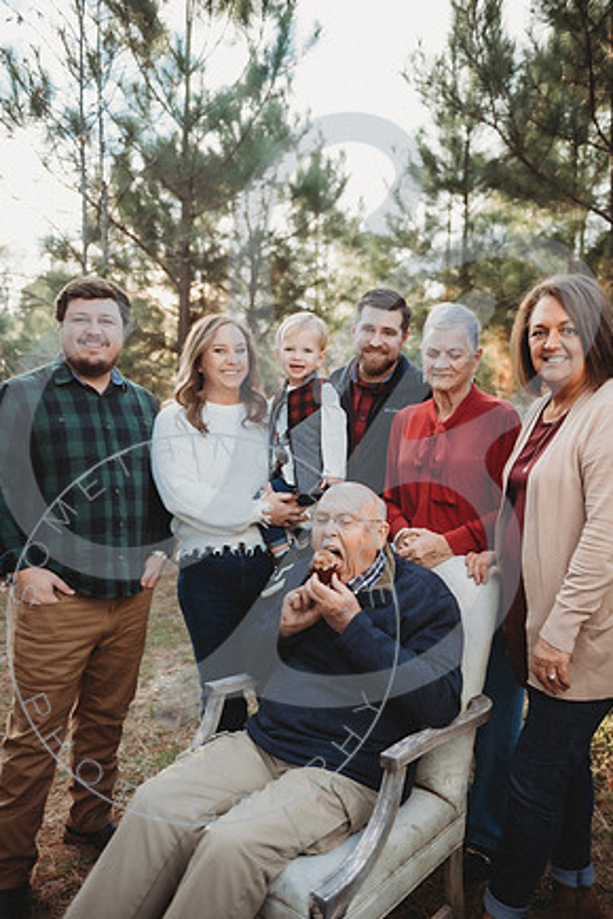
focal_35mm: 30
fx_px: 766
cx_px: 298
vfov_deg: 61.9
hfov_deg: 43.6
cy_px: 469
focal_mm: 29
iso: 100
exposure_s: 1/160
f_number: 2.8
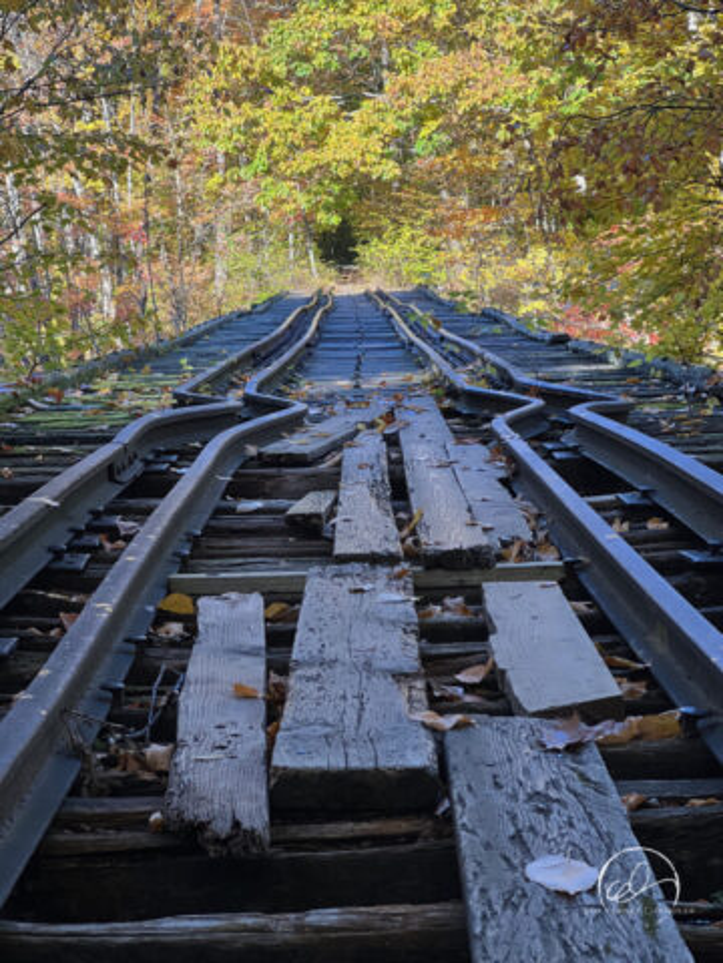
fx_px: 2144
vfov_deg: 25.3
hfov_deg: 19.1
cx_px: 362
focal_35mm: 77
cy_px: 482
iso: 32
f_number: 2.8
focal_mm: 9
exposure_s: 1/121
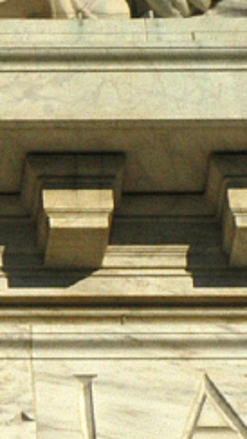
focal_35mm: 636
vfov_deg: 3.4
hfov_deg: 1.9
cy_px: 397
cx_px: -784
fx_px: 7392
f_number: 13
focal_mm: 58
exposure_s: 1/750
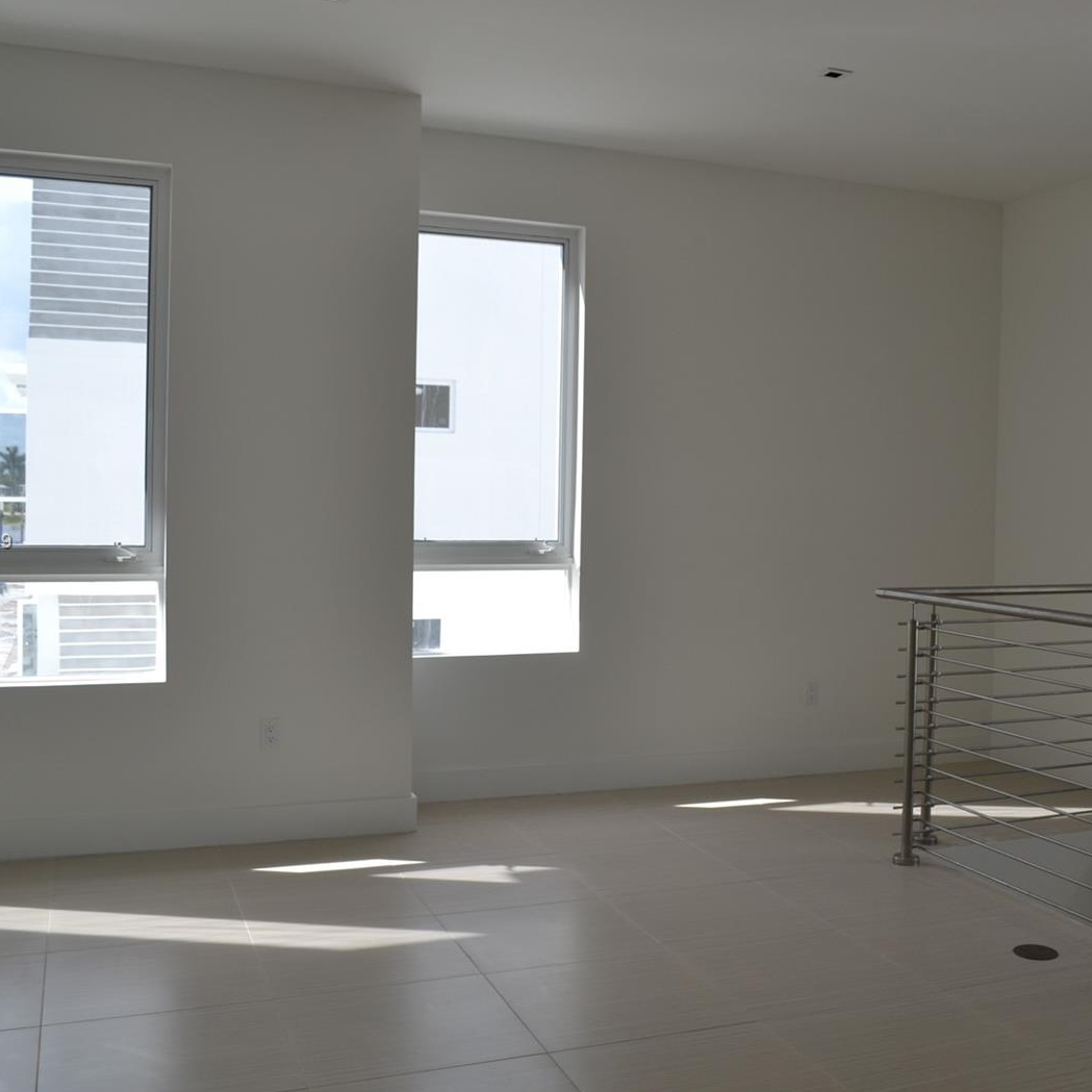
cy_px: 542
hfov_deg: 46.8
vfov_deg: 47.2
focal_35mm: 35
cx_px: 680
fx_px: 1249
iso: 160
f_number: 5.6
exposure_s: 1/125
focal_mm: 18
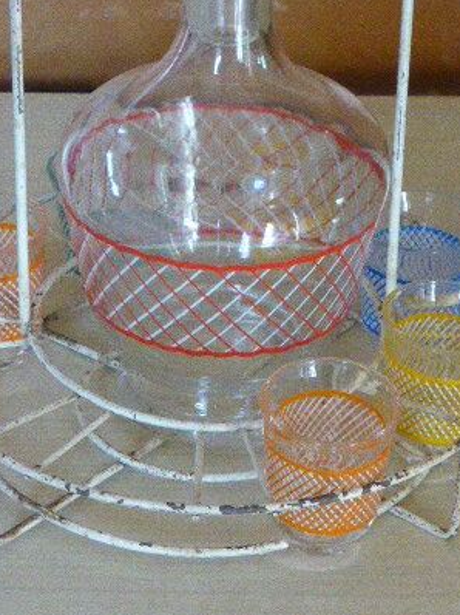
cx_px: 211
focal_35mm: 156
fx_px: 2767
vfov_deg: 12.6
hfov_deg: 9.5
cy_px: 168
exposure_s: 1/160
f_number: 5.2
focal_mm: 16.1
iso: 1600
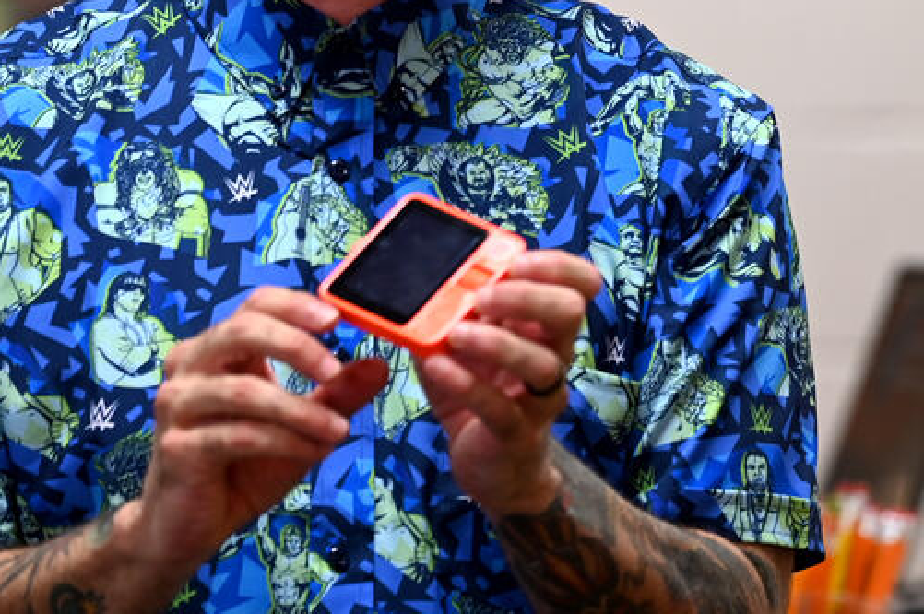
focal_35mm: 460
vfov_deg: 3.0
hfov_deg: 4.5
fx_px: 11795
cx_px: 496
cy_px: -46
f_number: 3.2
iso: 1250
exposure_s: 1/160
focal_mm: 180
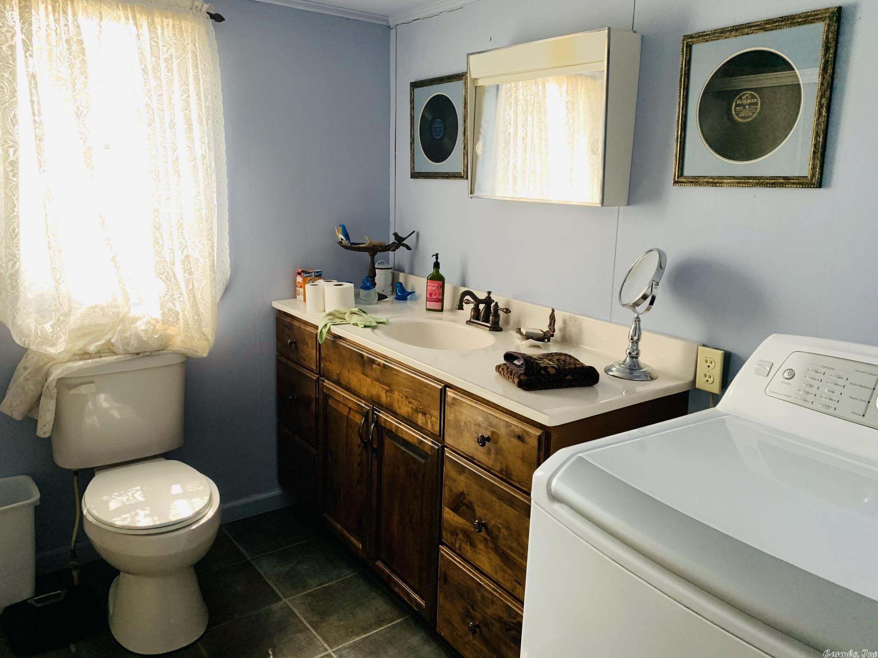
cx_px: 439
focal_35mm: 26
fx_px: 659
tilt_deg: -8.0
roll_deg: -2.2
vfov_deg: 53.1
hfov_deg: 67.3
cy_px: 329
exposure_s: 1/60
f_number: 1.8
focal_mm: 4.25
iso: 160
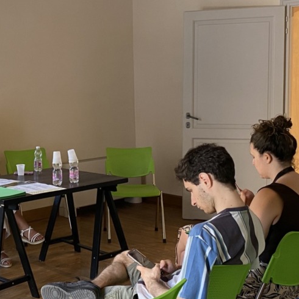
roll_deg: +1.1
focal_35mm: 60
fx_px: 586
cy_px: 137
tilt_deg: -4.8
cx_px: 29
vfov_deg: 28.6
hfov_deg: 27.6
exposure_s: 1/60
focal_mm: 4.25
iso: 125
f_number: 1.8
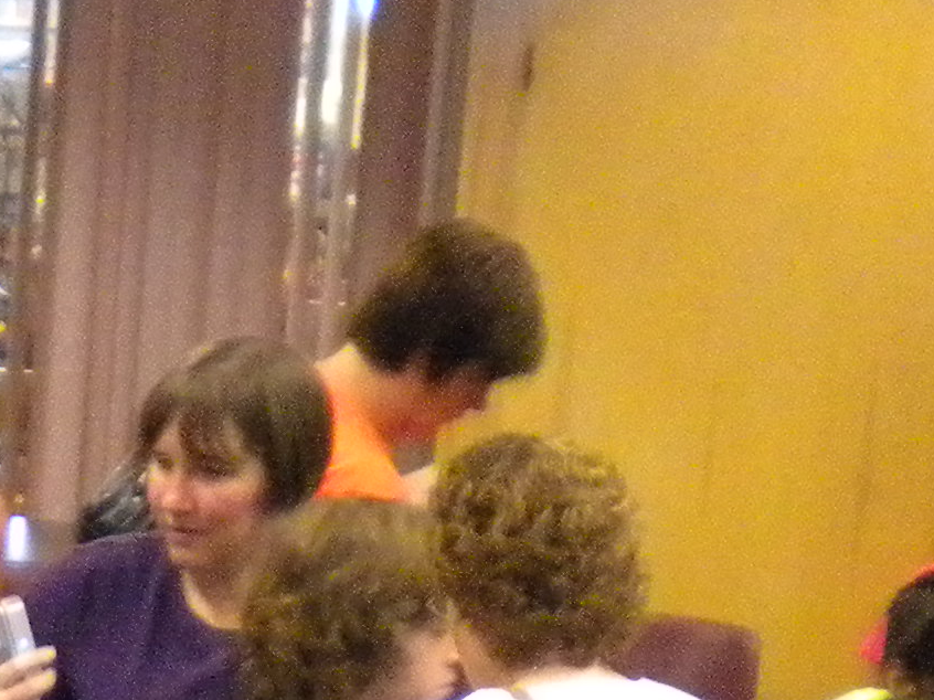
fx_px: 4073
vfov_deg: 9.2
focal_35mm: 151
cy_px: 1417
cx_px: -331
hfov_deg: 12.6
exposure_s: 1/53.2
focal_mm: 6.3
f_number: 3.1
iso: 800
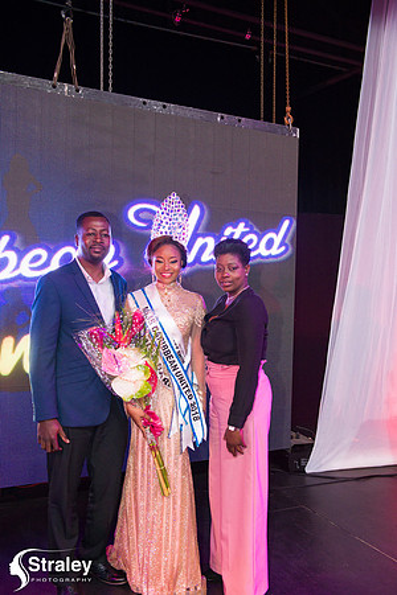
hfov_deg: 38.9
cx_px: 198
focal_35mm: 34
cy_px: 298
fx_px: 562
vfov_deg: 55.8
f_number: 5
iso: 4000
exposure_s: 1/160
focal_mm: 34
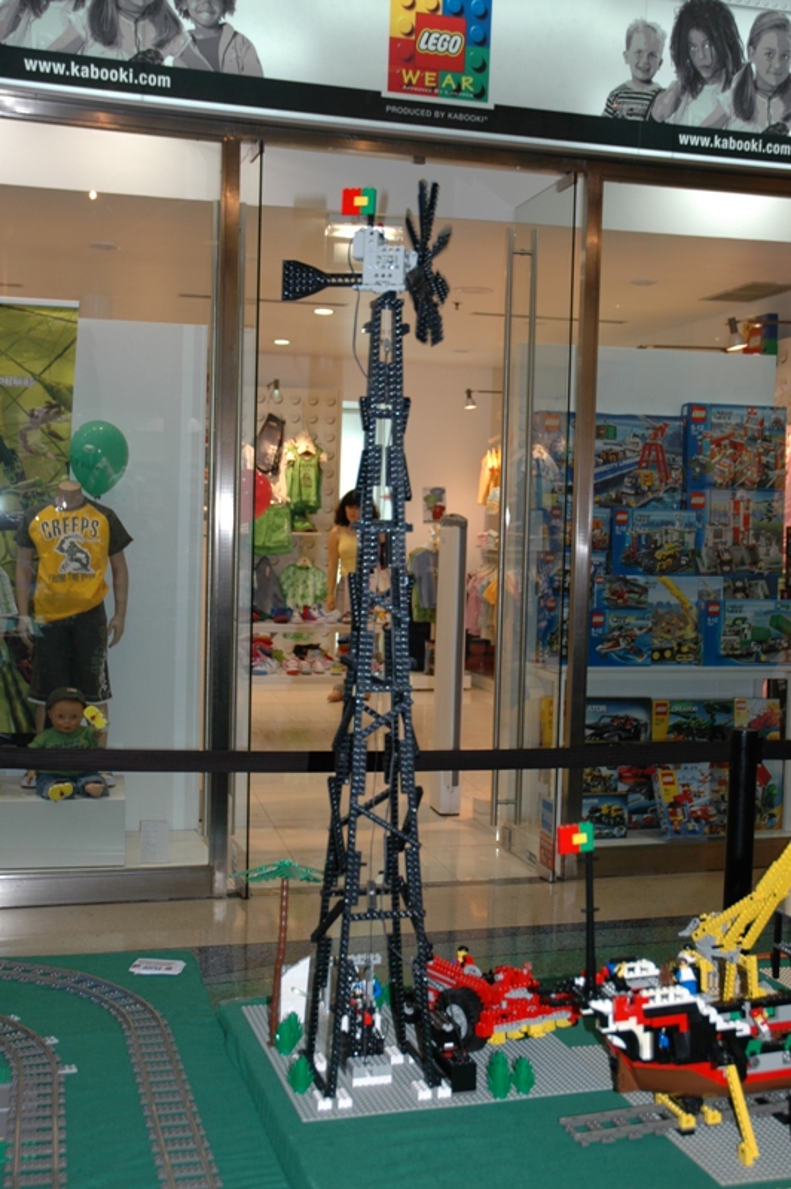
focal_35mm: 44
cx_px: 396
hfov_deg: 30.8
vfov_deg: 45.0
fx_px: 1436
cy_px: 594
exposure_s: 1/60
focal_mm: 29
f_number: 4
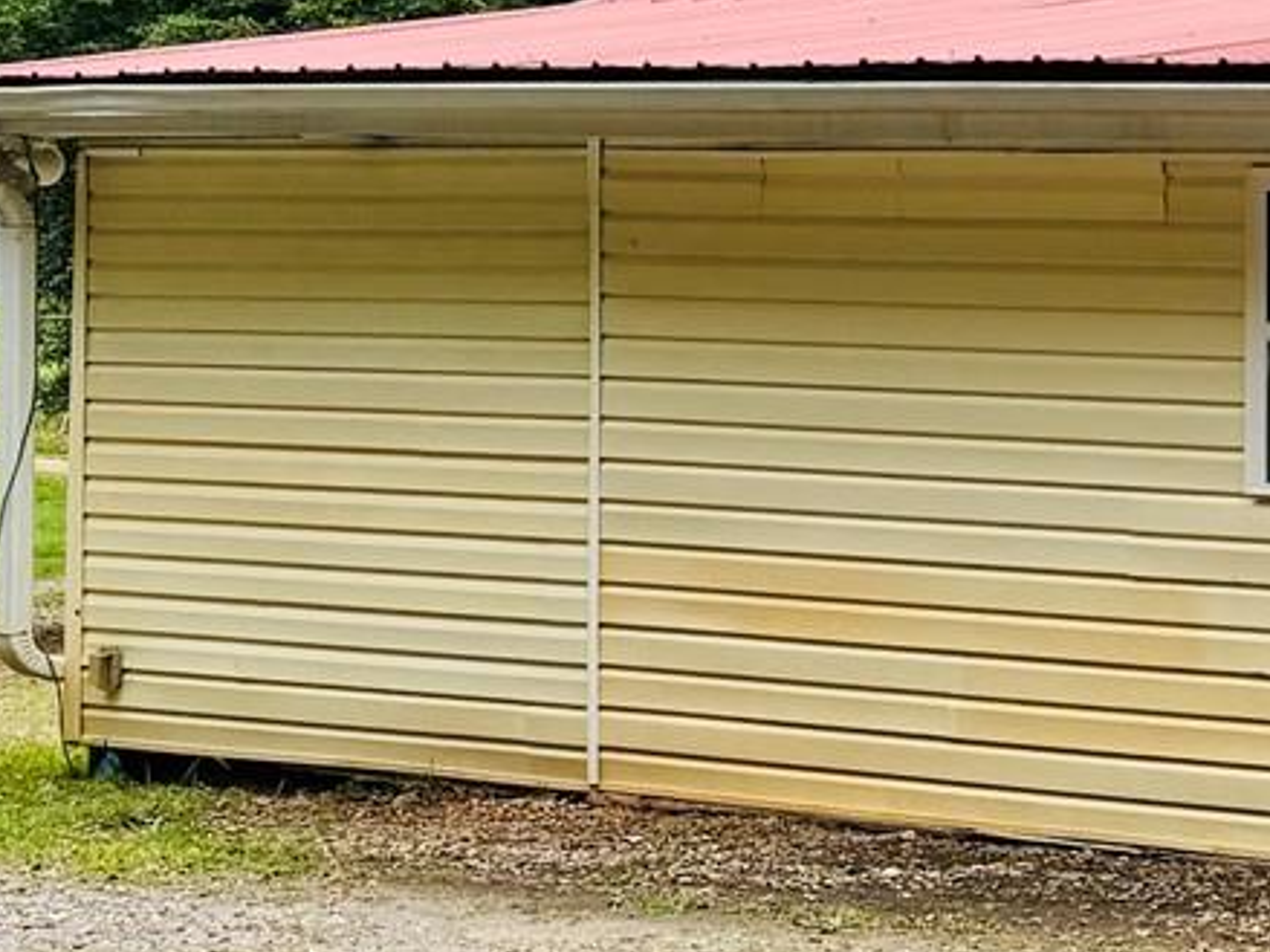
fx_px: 4108
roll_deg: -1.3
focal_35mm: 112
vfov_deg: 13.2
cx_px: 2664
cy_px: 365
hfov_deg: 14.2
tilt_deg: -0.4
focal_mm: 6.76
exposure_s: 1/1522
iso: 80
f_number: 1.78
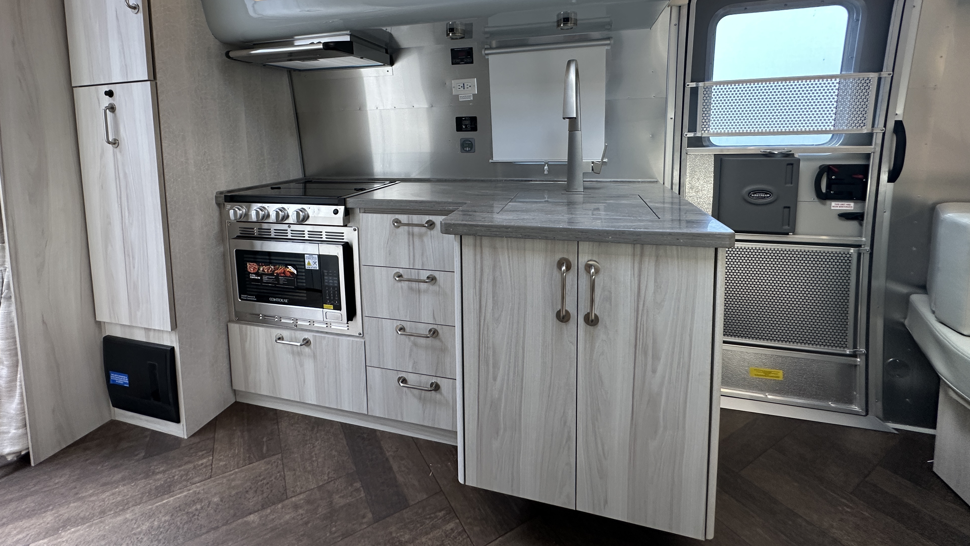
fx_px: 412
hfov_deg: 99.3
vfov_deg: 64.8
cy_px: 169
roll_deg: +1.5
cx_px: 467
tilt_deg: -4.7
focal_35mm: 16
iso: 160
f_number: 2.2
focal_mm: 2.22
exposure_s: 1/73
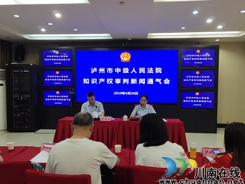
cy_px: 92
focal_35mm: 33
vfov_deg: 43.0
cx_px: 121
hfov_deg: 55.3
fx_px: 234
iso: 155
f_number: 1.8
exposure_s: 1/50
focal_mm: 4.27
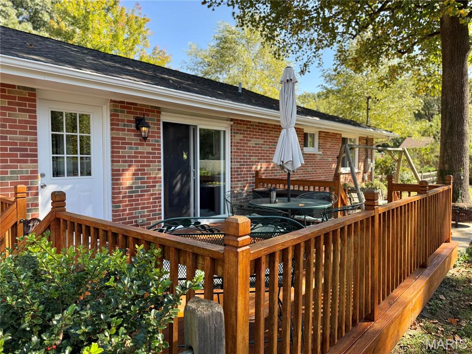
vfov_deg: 56.8
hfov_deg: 71.6
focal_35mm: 24
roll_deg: -0.3
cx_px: 236
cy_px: 177
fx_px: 327
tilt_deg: -1.5
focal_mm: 6.76
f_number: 1.78
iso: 100
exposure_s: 1/858
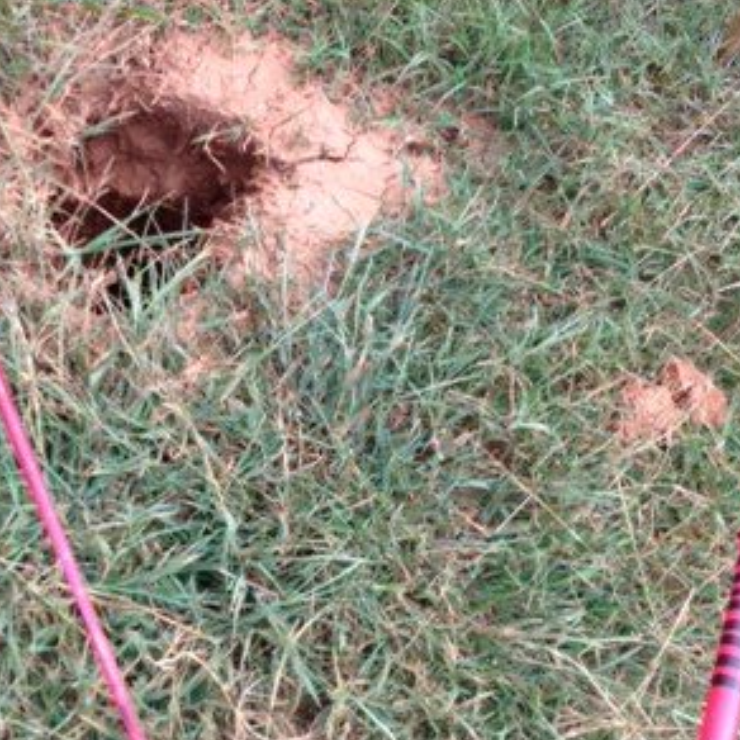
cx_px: 165
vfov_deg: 26.9
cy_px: 350
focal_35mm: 64
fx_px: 1548
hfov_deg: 26.5
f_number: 2.4
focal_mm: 4.13
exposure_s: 1/437
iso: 50
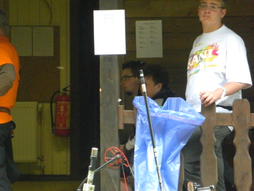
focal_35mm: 321
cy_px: 85
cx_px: 107
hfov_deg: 6.2
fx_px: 2356
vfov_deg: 4.6
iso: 400
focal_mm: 44.1
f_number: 5.3
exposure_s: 1/50
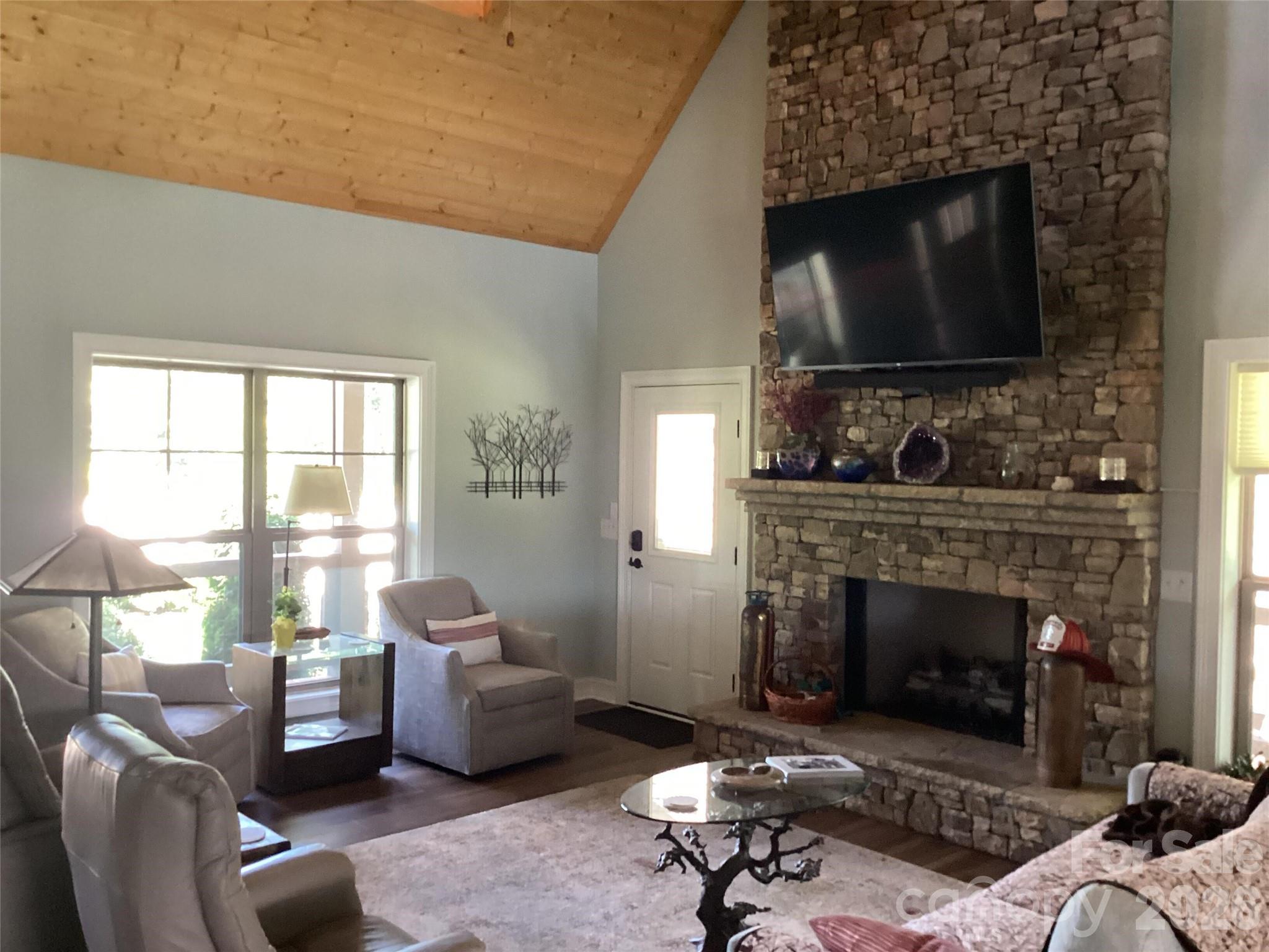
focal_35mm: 31
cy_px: 476
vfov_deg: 45.4
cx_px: 634
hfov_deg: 58.4
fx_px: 1136
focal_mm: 3.3
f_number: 2.4
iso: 320
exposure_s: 1/33
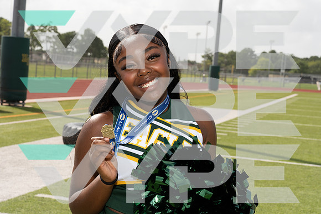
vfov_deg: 19.5
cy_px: 107
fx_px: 624
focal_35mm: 70
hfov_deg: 28.8
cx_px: 160
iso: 200
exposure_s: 1/250
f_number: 11
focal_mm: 70
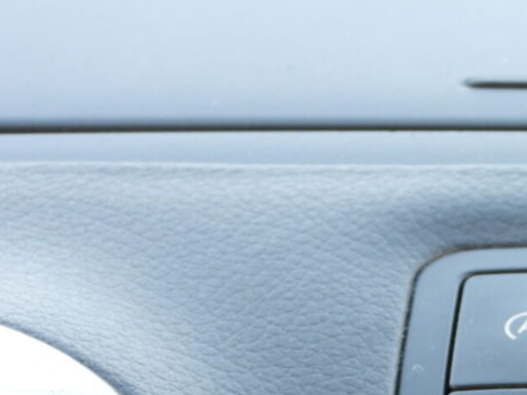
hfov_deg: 7.3
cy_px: 465
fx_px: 4127
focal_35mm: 271
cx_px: 548
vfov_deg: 5.5
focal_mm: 18.9
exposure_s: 1/60
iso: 110
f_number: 4
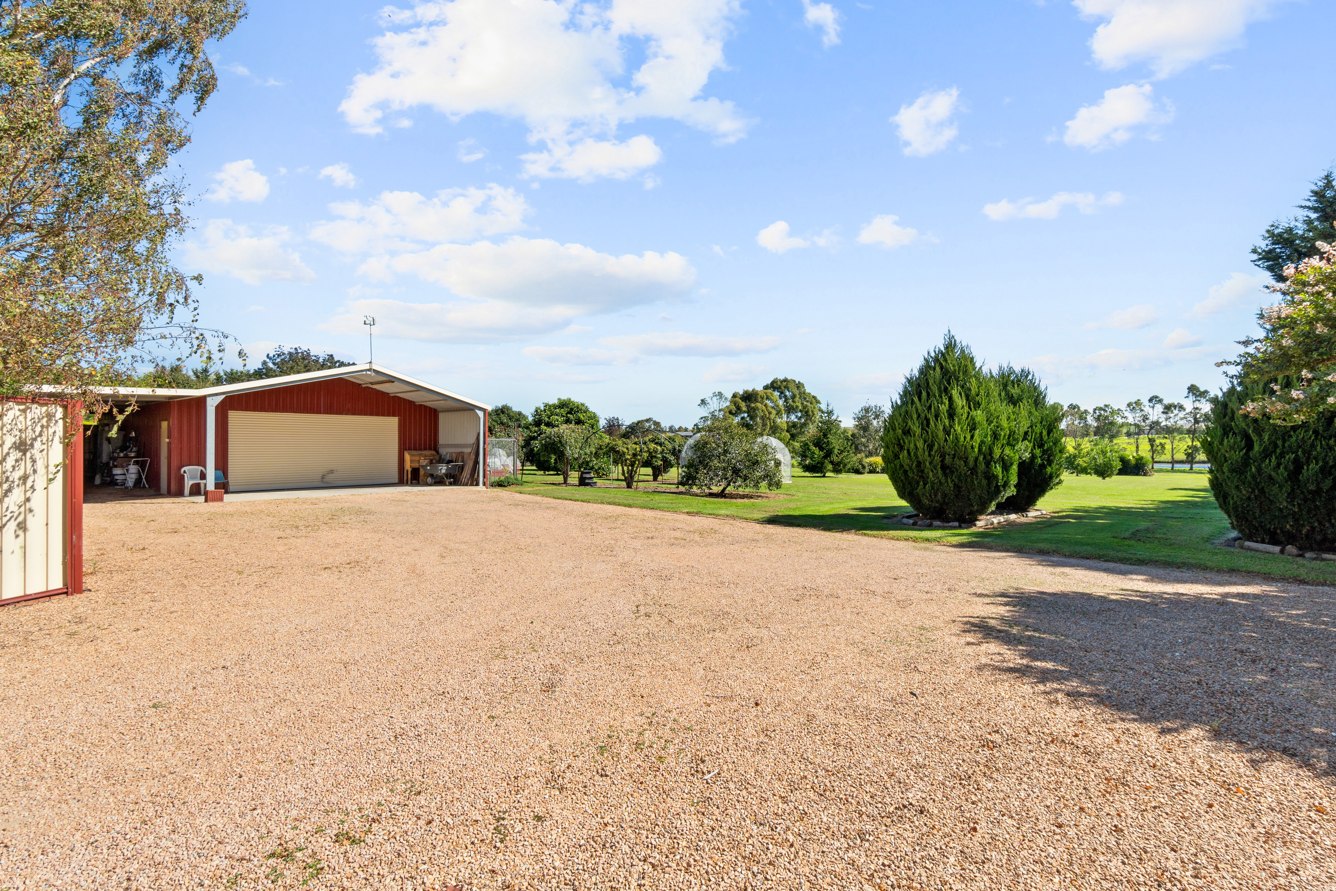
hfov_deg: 100.4
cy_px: 446
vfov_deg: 77.3
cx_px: 668
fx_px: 557
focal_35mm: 15
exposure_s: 1/320
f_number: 8
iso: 100
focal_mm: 10
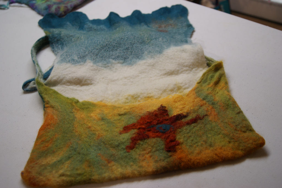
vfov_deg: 34.2
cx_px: 141
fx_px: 305
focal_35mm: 39
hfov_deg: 49.6
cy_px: 94
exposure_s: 1/40
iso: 320
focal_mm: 26
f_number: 4
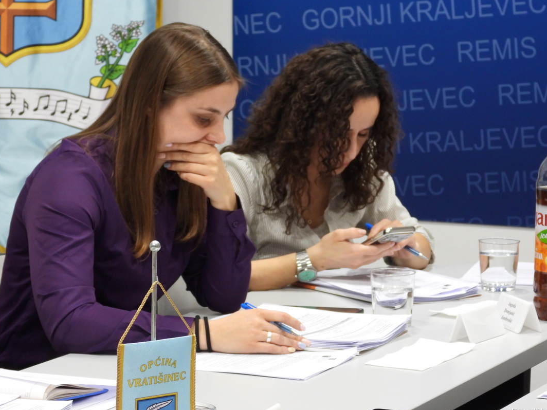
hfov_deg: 14.0
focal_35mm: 141
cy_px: 192
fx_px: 2228
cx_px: 244
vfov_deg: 10.5
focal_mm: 22.5
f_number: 4
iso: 400
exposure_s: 1/30
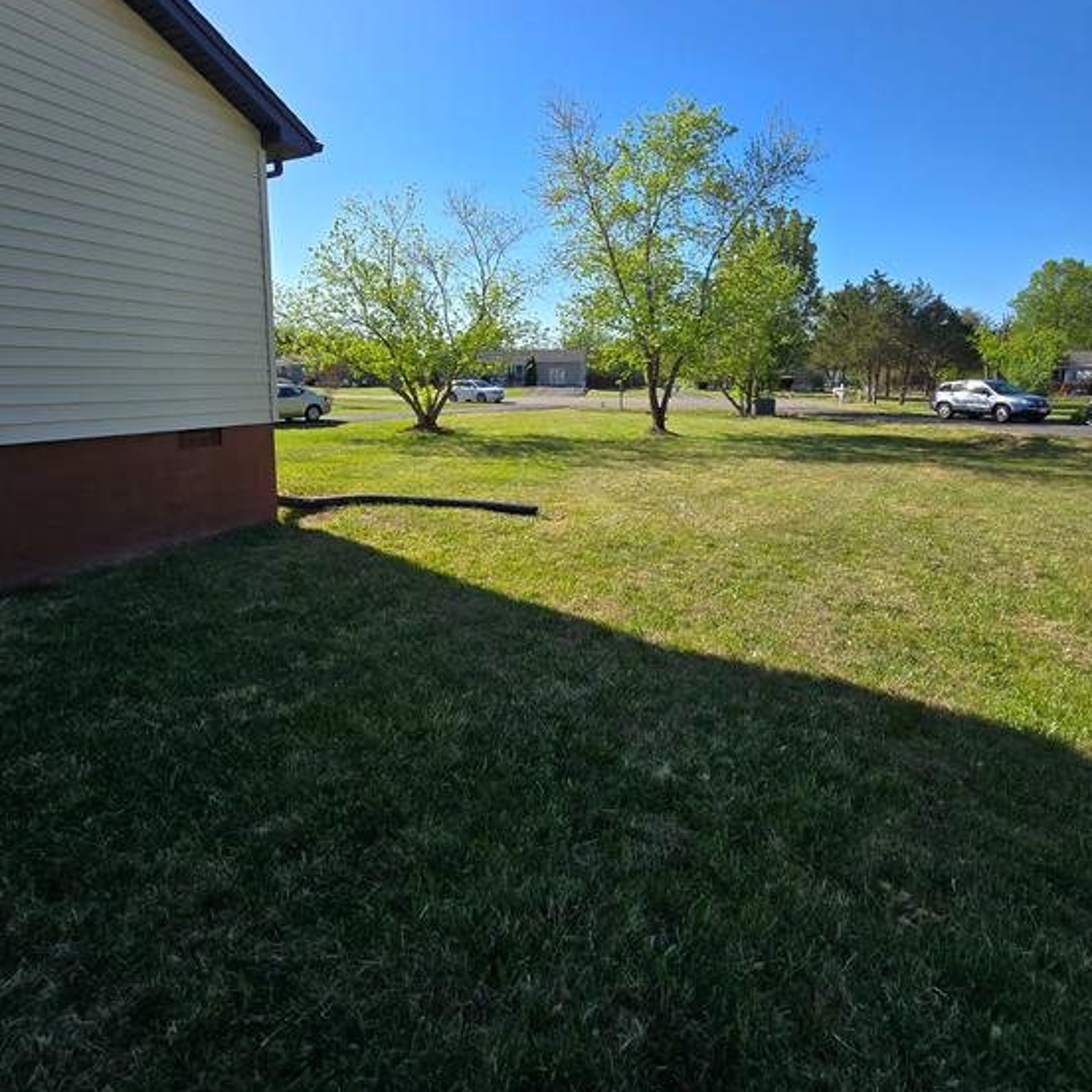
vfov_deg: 86.6
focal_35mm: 16
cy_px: 449
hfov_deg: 87.4
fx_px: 571
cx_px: 554
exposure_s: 1/1410
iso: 50
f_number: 2.2
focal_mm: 2.2
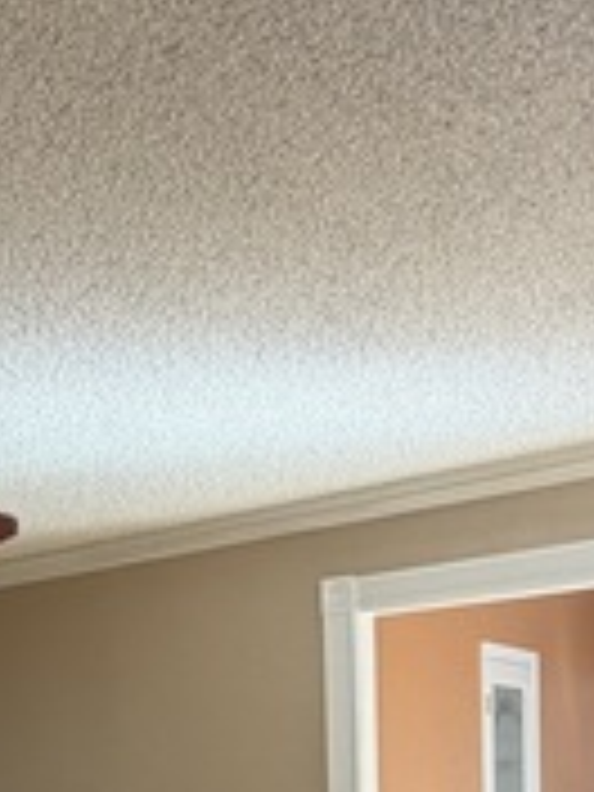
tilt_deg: -3.1
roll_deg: +2.2
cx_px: 32
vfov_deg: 31.7
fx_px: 1213
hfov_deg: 26.4
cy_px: 884
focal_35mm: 53
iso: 160
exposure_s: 1/121
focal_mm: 2.22
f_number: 2.2
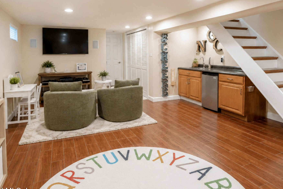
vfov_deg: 56.2
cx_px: 140
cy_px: 65
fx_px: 173
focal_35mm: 22
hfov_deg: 78.6
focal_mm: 10
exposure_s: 1/6
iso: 100
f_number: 2.8
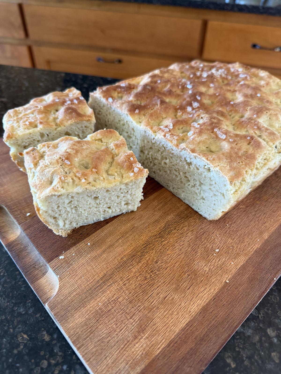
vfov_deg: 71.6
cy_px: 187
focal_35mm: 24
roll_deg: -2.8
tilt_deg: -43.2
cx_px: 140
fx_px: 260
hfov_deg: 56.8
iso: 200
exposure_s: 1/60
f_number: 1.78
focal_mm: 6.76
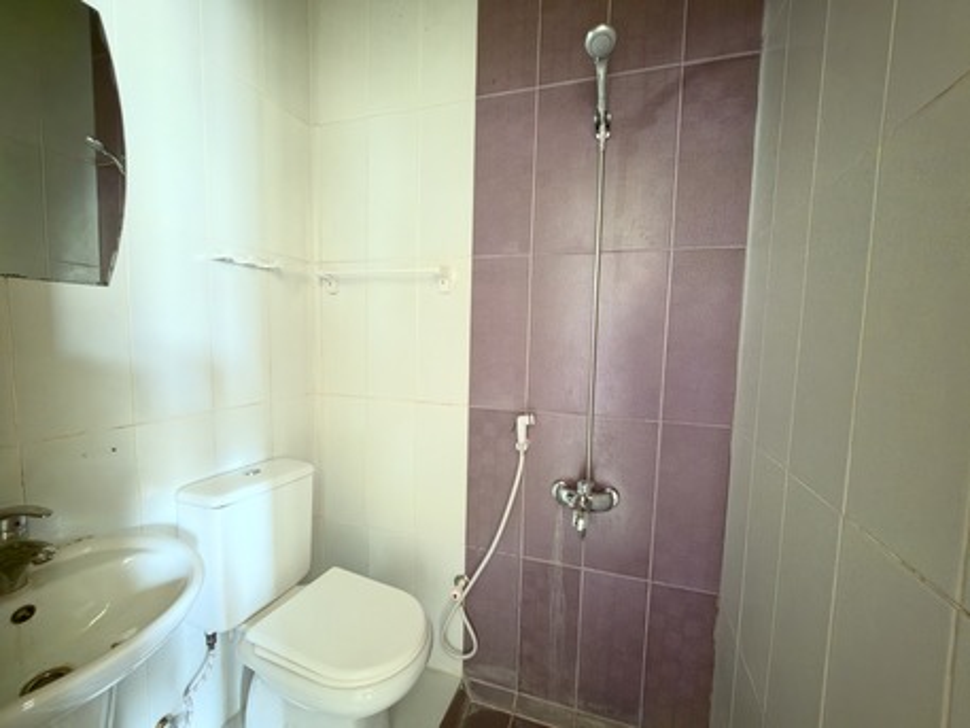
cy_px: 364
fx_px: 364
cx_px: 485
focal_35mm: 13
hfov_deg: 106.2
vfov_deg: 89.9
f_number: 1.9
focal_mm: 2.2
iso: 1600
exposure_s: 1/4.36
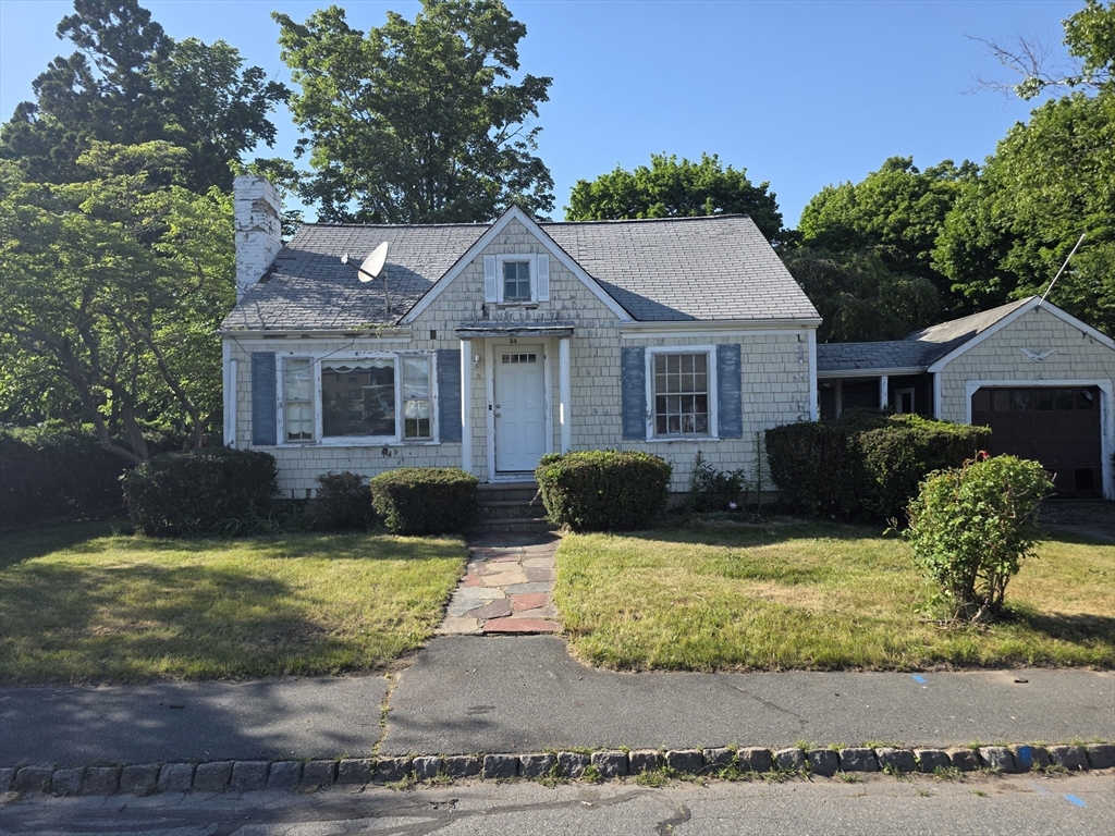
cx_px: 558
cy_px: 418
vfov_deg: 58.9
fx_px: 741
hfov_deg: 73.9
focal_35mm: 23
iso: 80
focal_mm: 6.3
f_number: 1.7
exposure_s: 1/2708
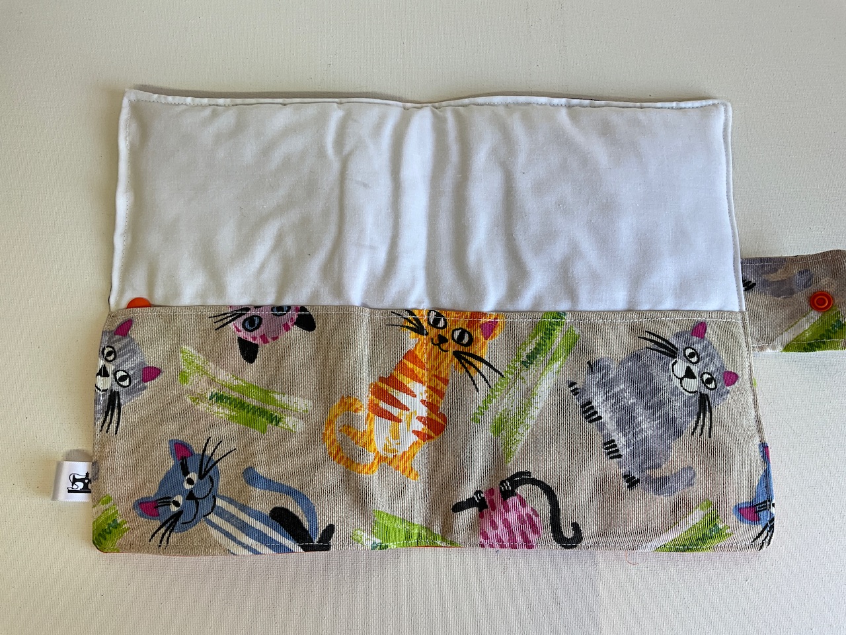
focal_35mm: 29
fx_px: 709
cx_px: 423
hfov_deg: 61.7
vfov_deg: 48.2
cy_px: 318
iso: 20
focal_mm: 3
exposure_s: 1/100
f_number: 1.8
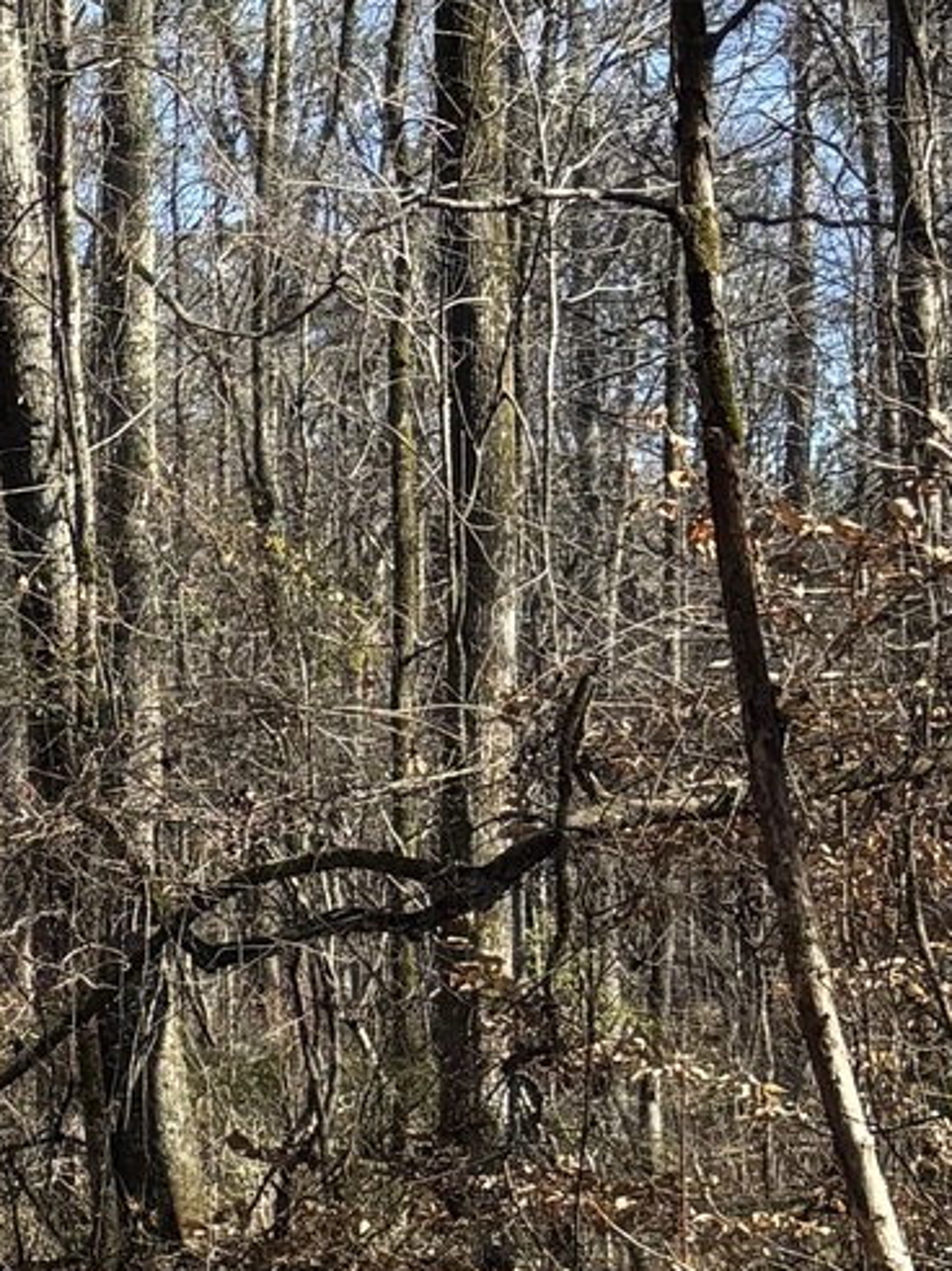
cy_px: 720
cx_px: -895
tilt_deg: +5.8
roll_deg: -1.0
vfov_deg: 16.1
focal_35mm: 122
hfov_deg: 11.1
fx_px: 4476
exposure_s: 1/1058
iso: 50
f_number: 1.6
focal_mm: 5.96
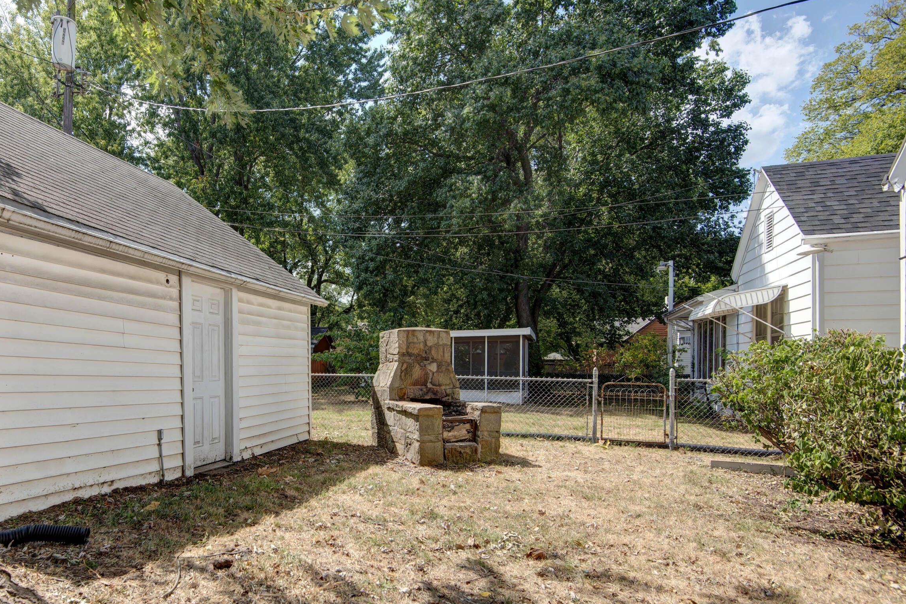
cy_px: 350
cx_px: 321
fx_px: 529
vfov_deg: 59.2
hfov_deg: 79.2
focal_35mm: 21
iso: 100
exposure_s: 1/180
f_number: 6.7
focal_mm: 16
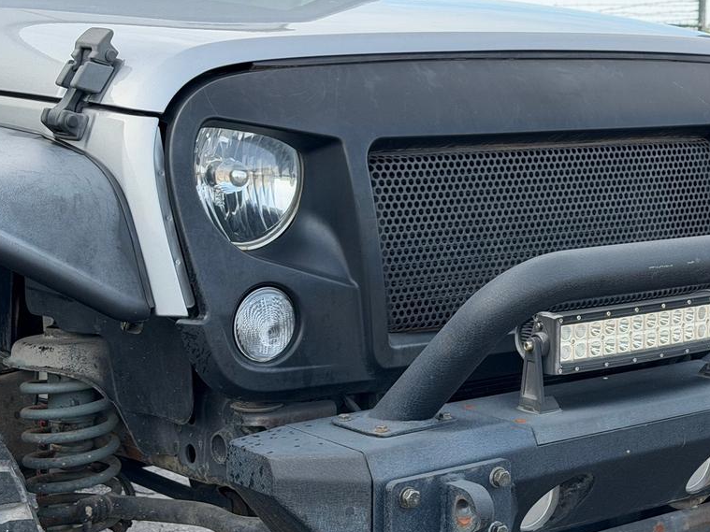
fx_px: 1661
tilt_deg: -5.6
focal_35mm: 81
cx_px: 496
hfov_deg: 24.0
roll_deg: -0.9
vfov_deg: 18.2
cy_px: 282
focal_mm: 6.76
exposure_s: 1/1027
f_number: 1.78
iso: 100
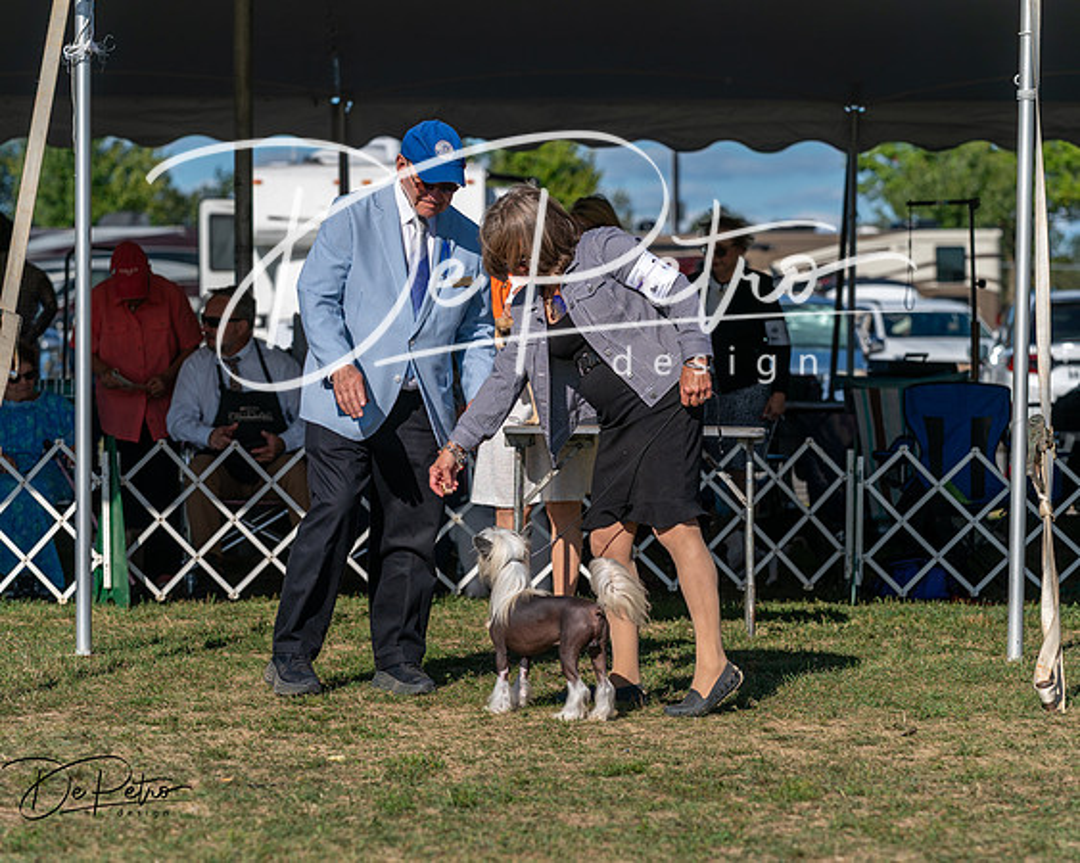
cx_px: 540
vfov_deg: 11.3
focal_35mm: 136
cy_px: 432
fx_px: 4354
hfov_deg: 14.1
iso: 100
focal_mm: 121
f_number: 4.5
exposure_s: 1/1250
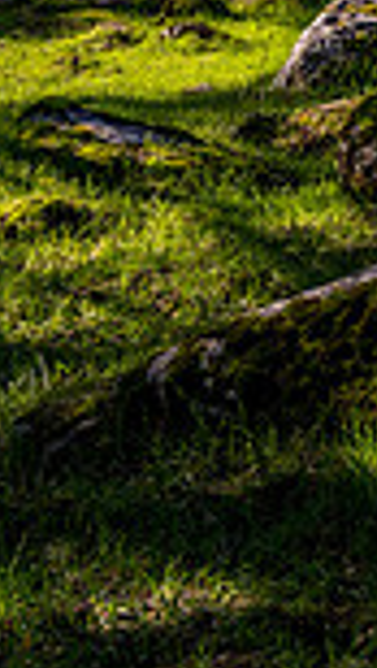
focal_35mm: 146
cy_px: -132
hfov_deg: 7.6
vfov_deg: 14.3
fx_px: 2586
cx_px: 1018
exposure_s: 1/25
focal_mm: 37
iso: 64
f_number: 9
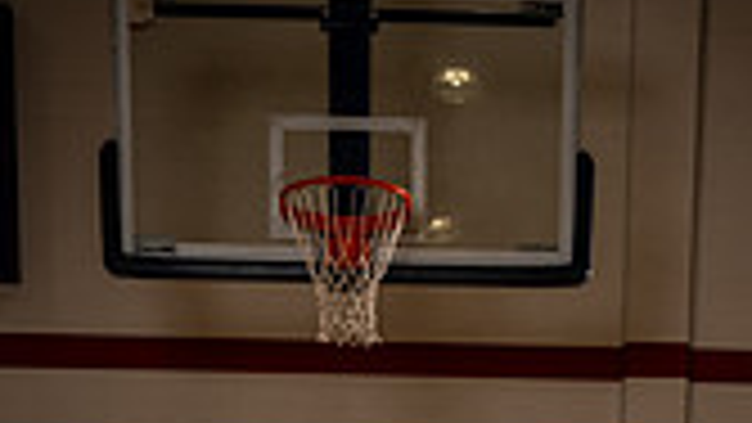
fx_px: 1635
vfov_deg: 12.2
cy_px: 958
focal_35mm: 82
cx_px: 455
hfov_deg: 25.8
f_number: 5.6
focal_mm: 29
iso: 125
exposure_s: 1/250
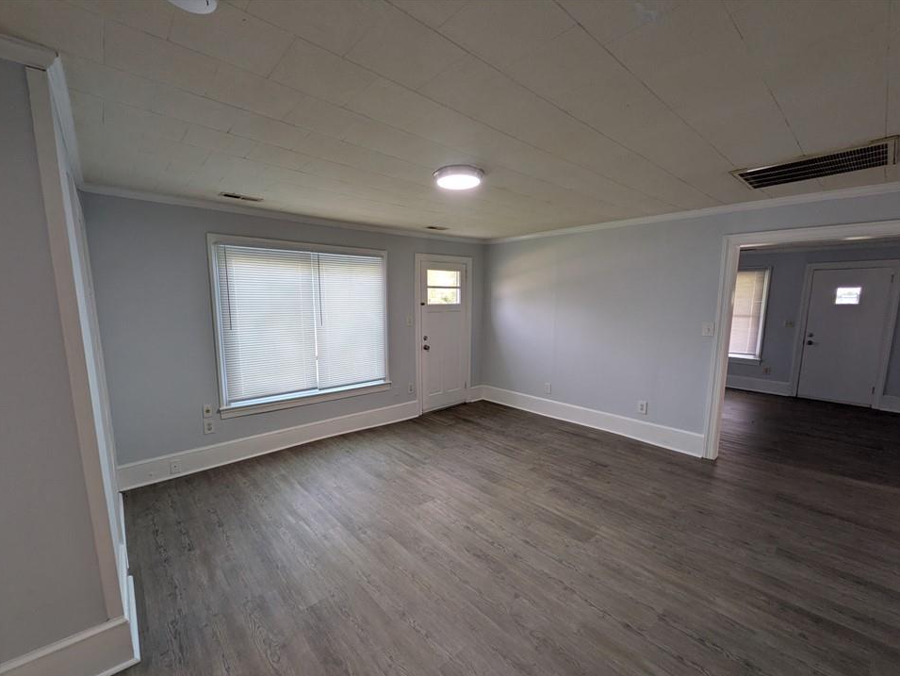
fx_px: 390
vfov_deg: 81.7
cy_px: 358
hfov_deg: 98.1
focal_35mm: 15
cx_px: 445
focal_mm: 1.83
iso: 50
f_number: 2.2
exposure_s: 1/30
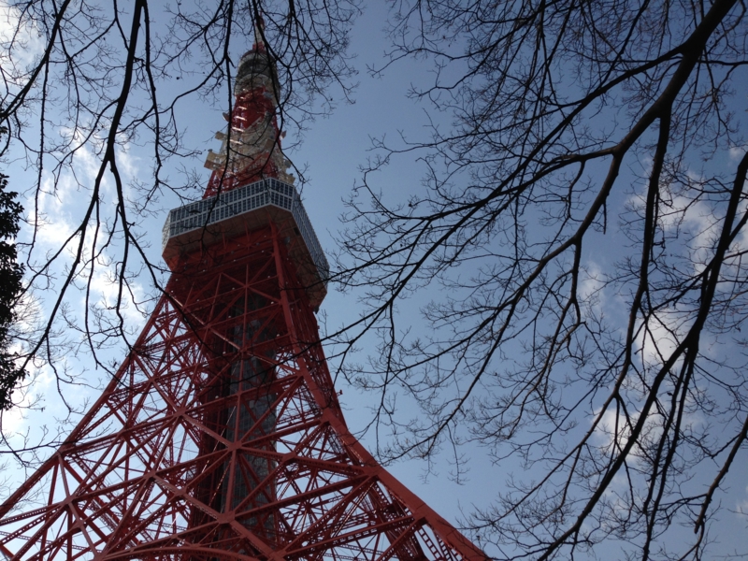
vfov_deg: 42.9
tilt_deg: +54.1
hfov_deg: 55.4
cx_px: 374
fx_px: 713
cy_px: 280
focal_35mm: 33
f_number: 2.4
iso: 50
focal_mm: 4.12
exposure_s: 1/2857
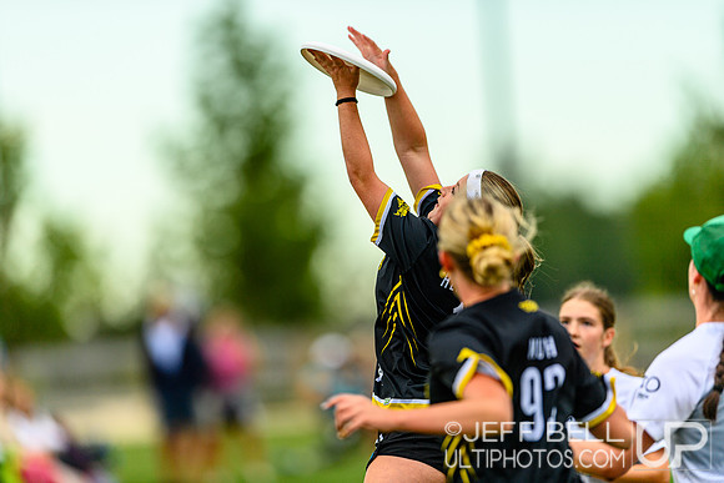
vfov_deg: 3.4
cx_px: 362
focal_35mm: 400
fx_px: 8046
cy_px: 242
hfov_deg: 5.2
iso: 160
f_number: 3.2
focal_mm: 400
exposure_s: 1/1250
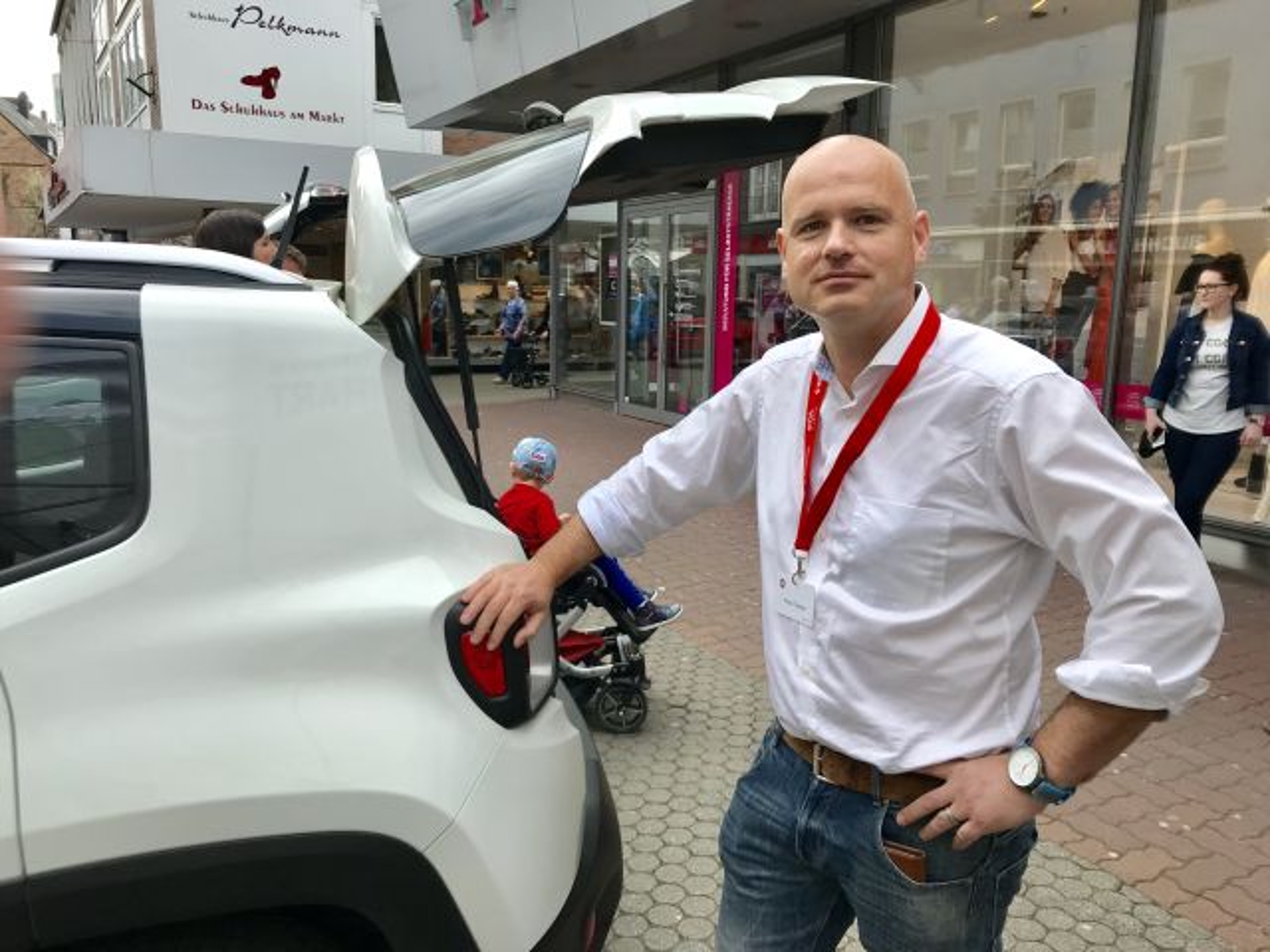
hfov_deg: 63.4
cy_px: 476
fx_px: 1027
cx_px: 635
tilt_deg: -9.9
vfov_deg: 49.7
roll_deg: -1.5
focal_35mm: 28
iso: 20
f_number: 1.8
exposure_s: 1/709
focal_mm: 3.99
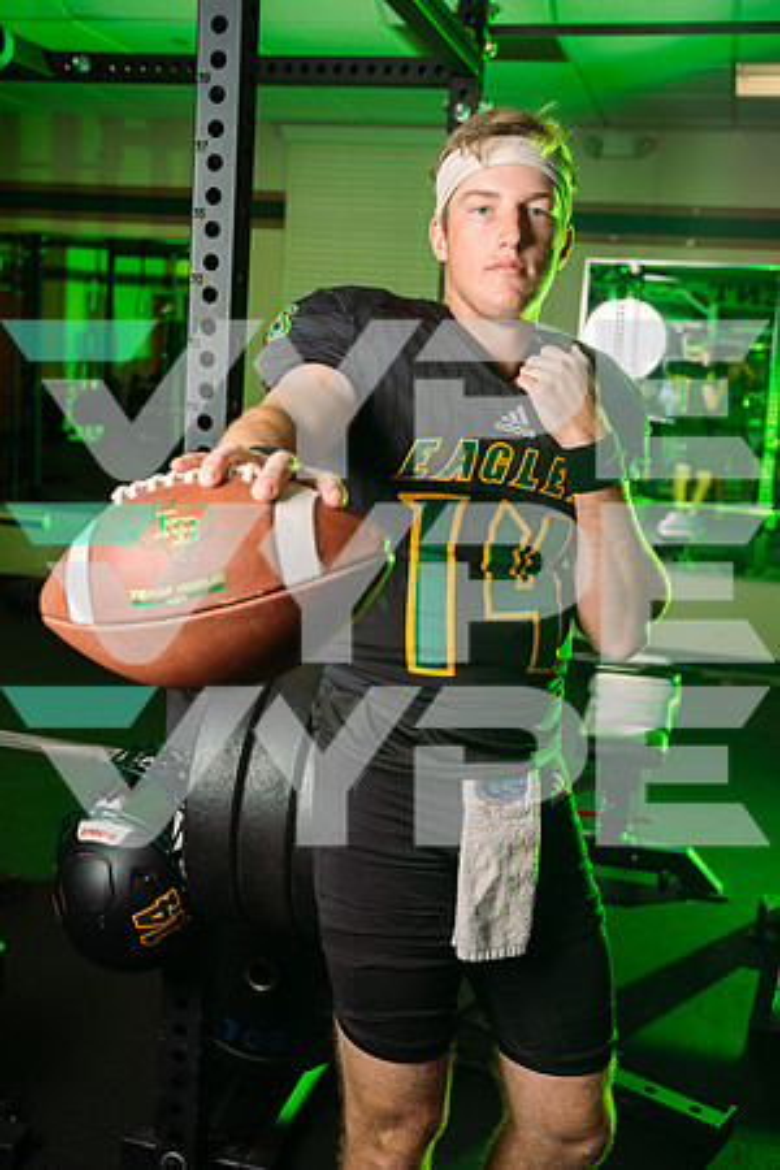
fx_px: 1332
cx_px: 390
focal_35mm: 41
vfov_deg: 47.4
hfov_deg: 32.6
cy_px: 585
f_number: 5
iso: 125
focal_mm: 41
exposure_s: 1/250
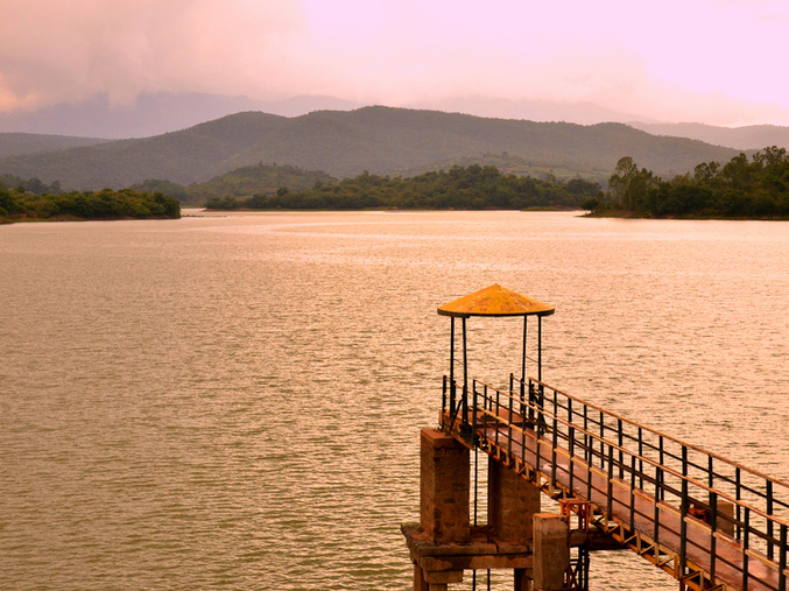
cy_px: 299
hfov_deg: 28.2
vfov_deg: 21.3
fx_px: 1572
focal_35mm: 69
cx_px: 402
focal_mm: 42
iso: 1000
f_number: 5
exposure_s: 1/500
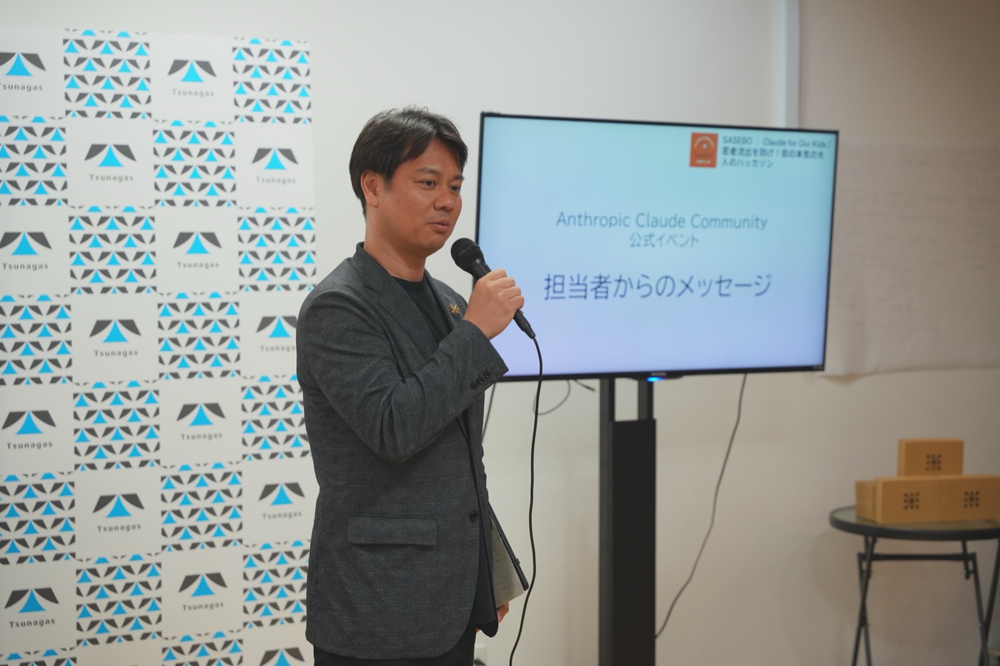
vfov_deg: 19.4
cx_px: 500
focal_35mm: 70
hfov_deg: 28.8
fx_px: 1944
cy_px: 333
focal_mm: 70
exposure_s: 1/125
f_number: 3.5
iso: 1000
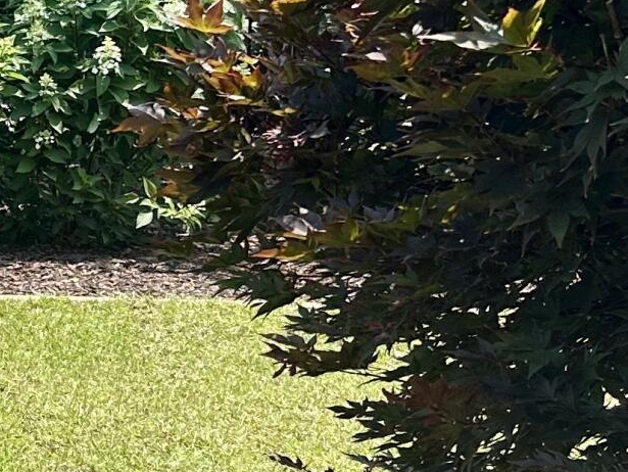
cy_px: 240
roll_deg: +0.1
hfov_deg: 14.3
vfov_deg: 12.7
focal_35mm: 117
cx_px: -586
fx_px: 2124
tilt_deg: -7.3
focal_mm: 6.86
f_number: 1.78
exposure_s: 1/2299
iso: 80
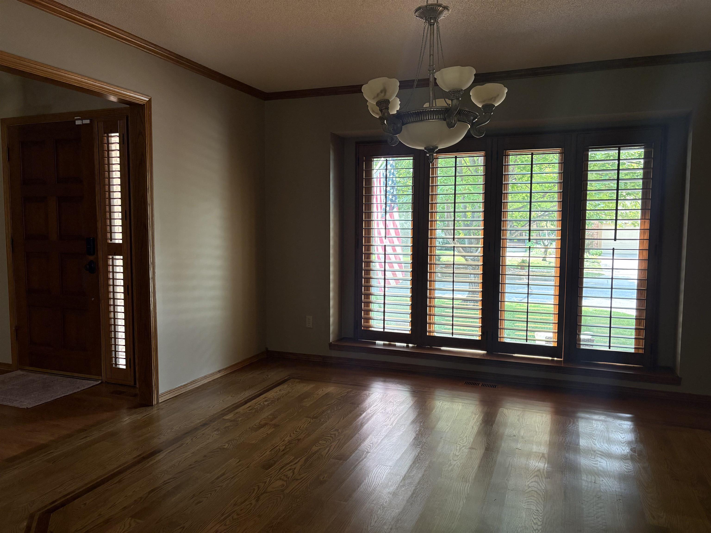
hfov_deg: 67.3
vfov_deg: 53.1
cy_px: 266
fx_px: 534
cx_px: 356
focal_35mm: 26
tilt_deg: -5.0
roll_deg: +0.2
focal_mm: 5.96
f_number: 1.6
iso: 160
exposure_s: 1/60
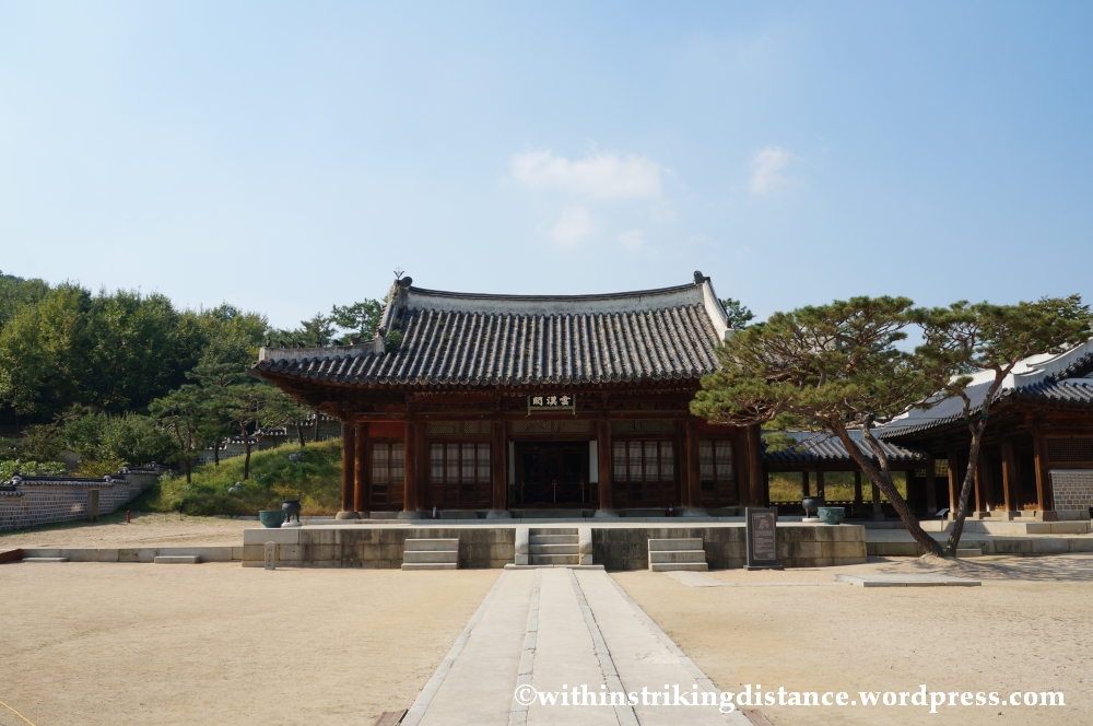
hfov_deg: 59.6
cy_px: 363
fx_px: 955
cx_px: 546
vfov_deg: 41.6
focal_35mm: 32
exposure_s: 1/250
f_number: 13
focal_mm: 21
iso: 200
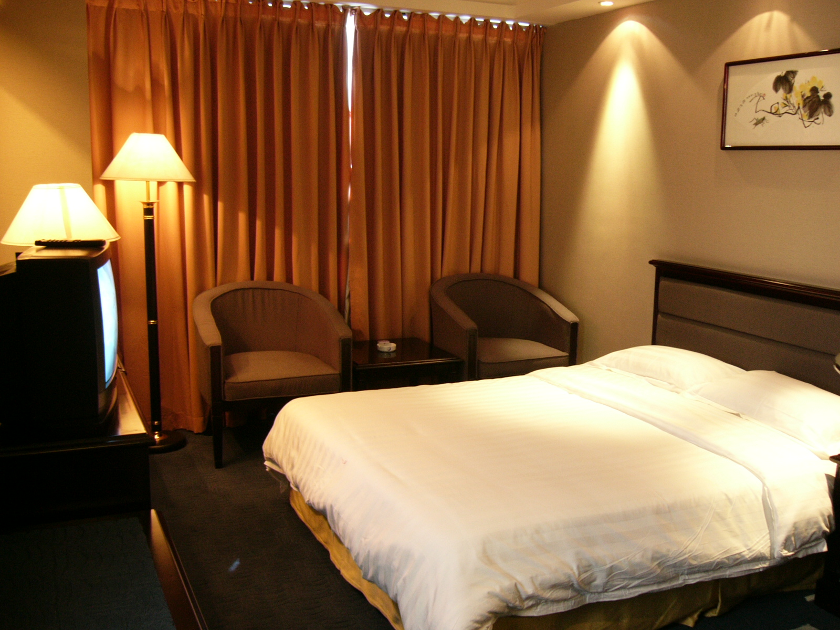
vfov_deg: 40.7
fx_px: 849
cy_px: 315
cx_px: 420
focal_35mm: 35
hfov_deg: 52.6
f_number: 2.8
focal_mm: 5.8
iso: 100
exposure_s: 1/4
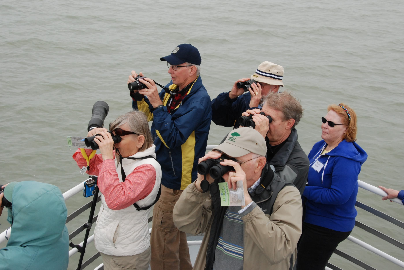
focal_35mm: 54
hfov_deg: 36.8
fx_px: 607
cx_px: 202
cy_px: 135
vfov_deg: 25.1
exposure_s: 1/400
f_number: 10
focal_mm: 36
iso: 800
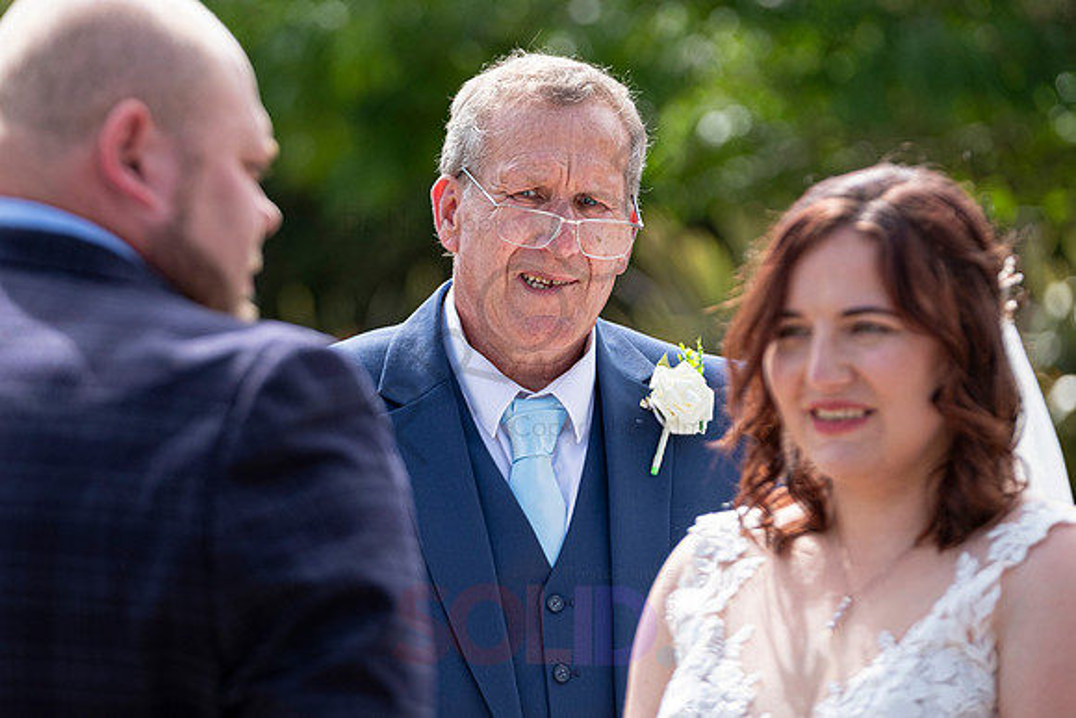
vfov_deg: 5.1
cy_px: 255
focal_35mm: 271
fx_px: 8097
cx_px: 526
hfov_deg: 7.6
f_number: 3.2
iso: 200
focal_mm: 140
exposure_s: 1/1000
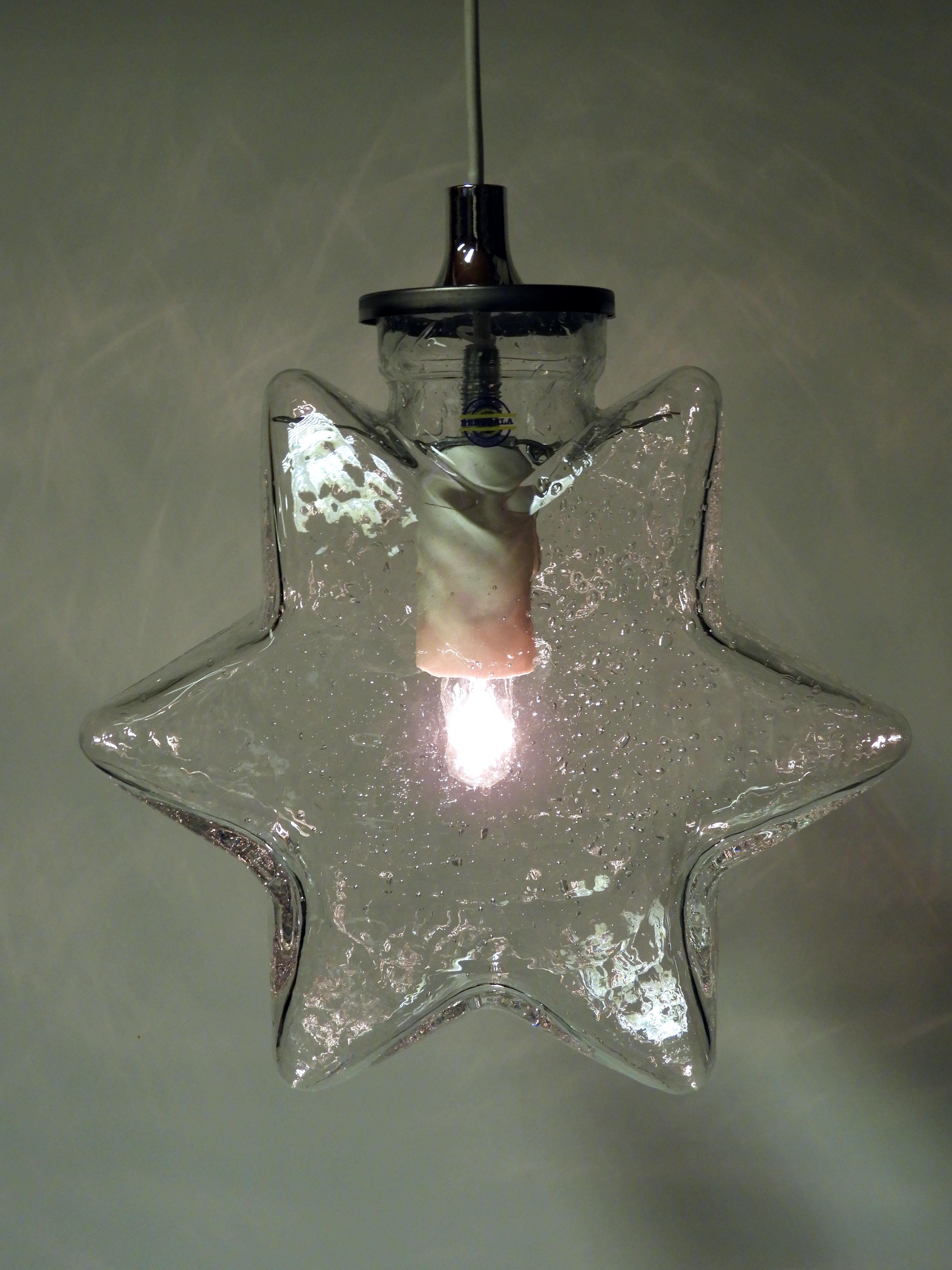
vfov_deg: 38.2
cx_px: 476
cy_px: 635
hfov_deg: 29.1
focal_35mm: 50
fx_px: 1833
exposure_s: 1/30
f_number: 4
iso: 220
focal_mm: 9
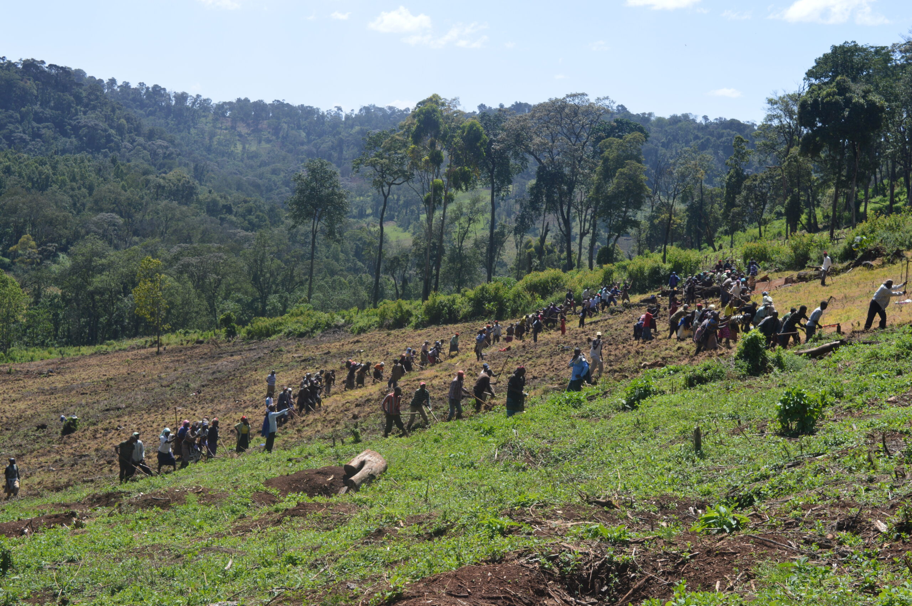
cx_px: 456
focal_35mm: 51
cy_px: 303
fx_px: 1291
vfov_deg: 26.4
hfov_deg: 38.9
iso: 100
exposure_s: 1/250
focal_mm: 34
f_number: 8
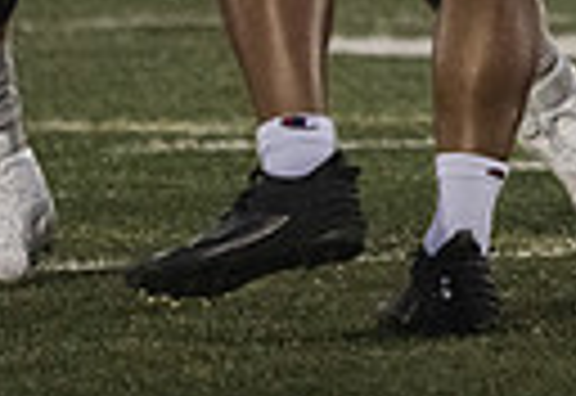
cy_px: -542
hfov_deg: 1.2
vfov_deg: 0.8
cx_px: 776
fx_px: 28609
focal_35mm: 1771
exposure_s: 1/1000
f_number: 5.6
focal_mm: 355
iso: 12800
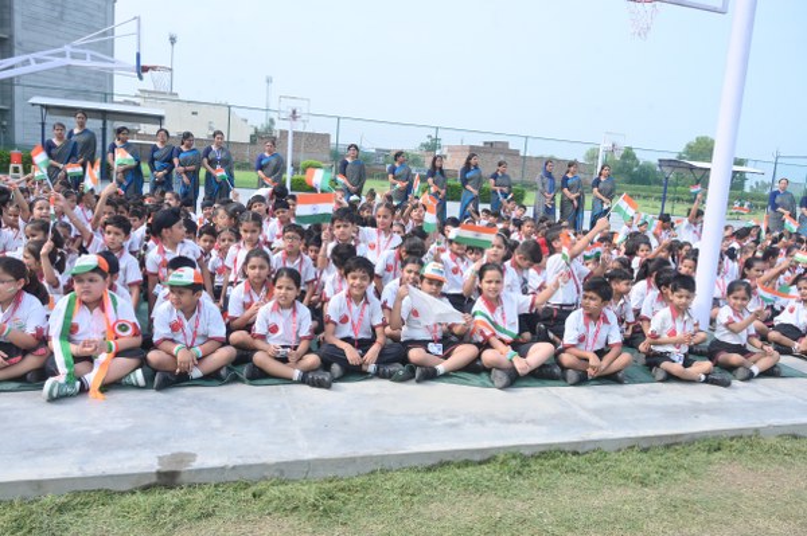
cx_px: 404
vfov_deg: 44.9
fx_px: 650
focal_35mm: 29
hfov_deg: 63.7
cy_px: 268
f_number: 9
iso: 160
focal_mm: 29
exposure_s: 1/125
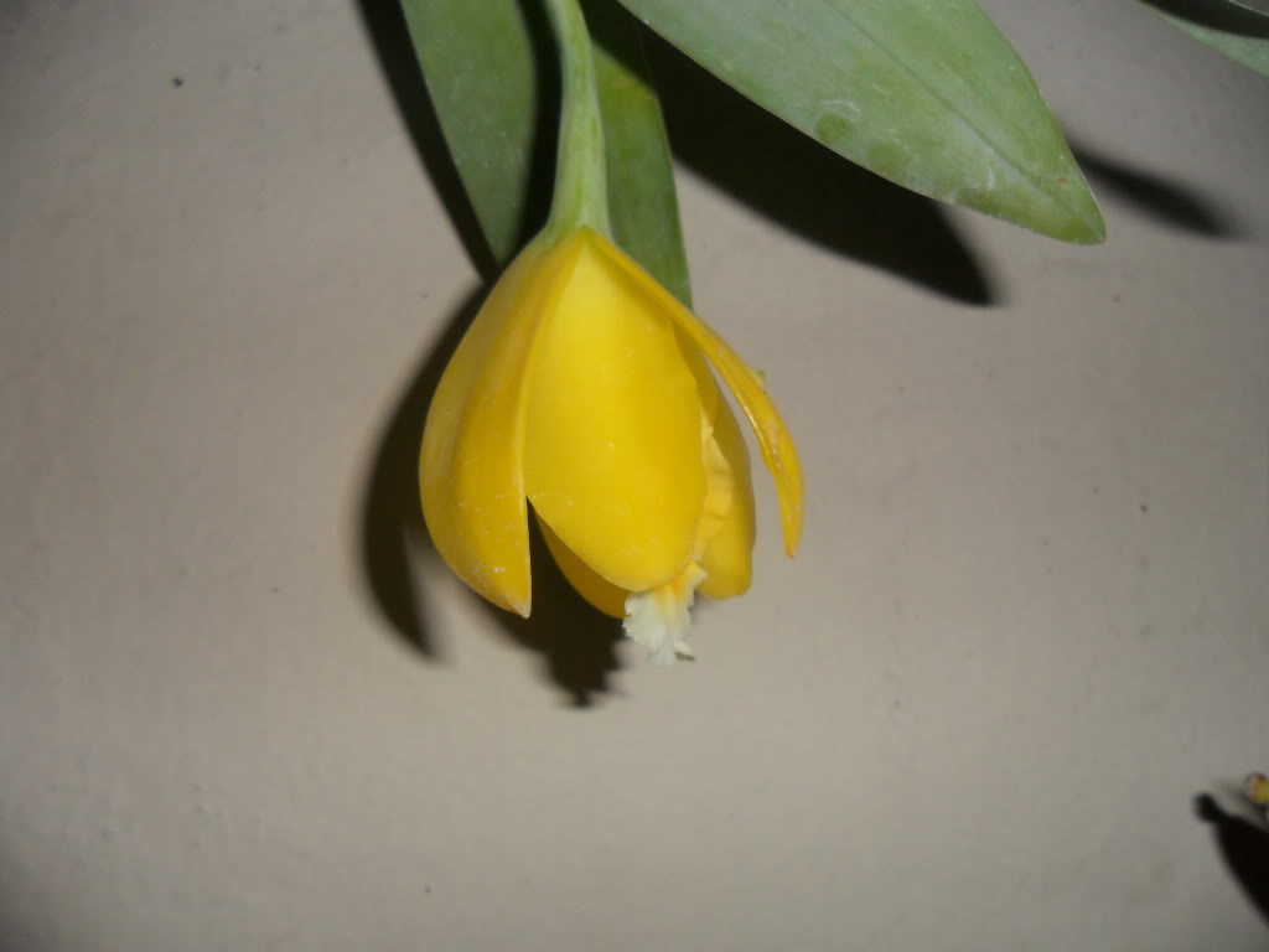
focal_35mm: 27
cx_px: 634
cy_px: 476
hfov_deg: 65.3
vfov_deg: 51.4
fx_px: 990
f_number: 8.9
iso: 100
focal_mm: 4.9
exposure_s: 1/45
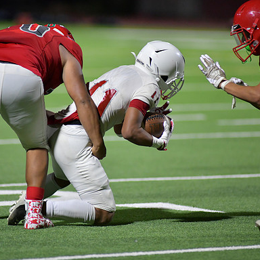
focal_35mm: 385
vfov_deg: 4.6
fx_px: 3272
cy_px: 130
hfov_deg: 4.6
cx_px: 92
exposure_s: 1/1250
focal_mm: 300
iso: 4500
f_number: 3.2
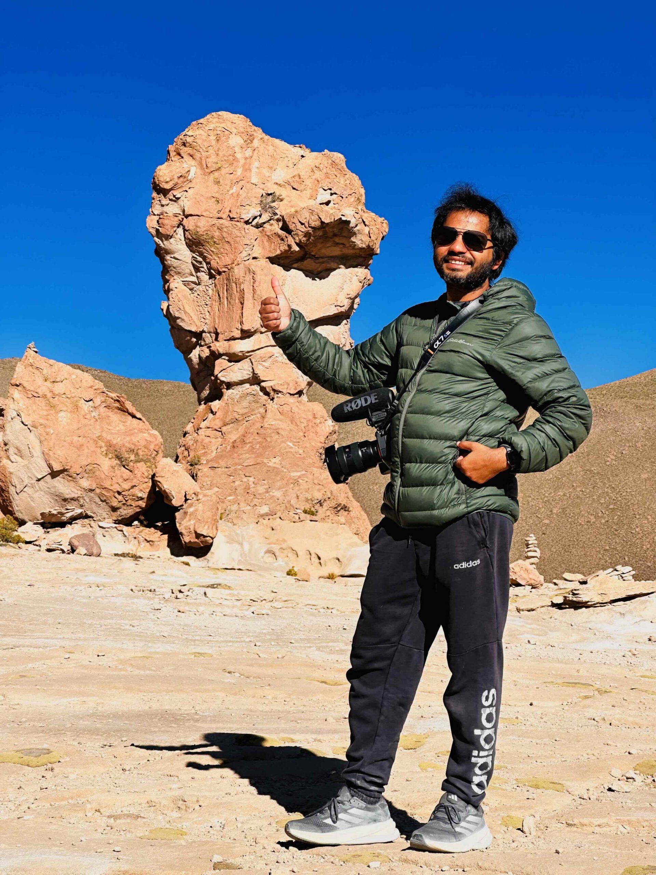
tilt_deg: +7.8
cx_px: 328
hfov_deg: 19.1
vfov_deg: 25.3
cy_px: 438
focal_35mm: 77
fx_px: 1946
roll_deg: -2.9
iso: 32
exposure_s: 1/951
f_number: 2.8
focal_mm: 9
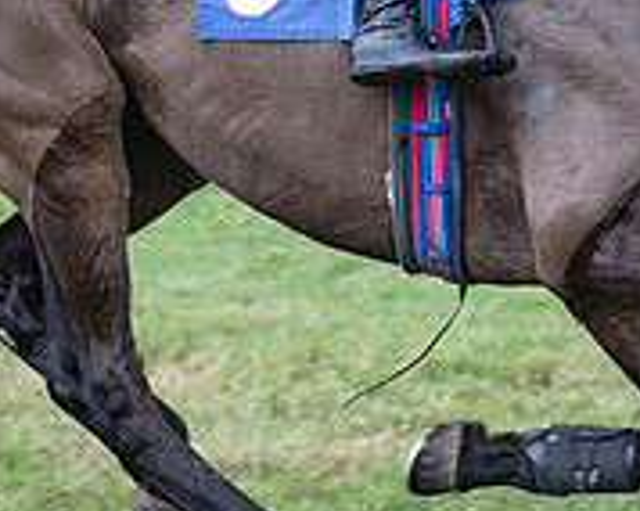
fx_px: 4787
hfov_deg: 7.6
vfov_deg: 6.1
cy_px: 29
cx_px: 502
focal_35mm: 253
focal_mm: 71
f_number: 4
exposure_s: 1/800
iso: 400
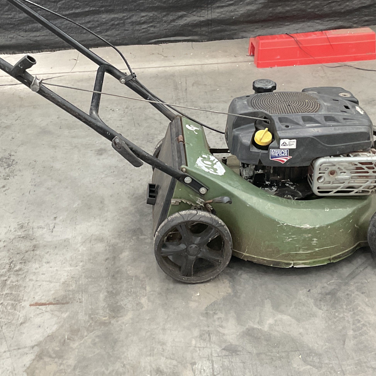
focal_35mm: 53
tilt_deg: -25.3
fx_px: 651
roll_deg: +2.8
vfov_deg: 31.9
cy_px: 124
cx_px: 161
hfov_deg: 32.2
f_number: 1.8
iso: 64
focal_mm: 3
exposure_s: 1/60
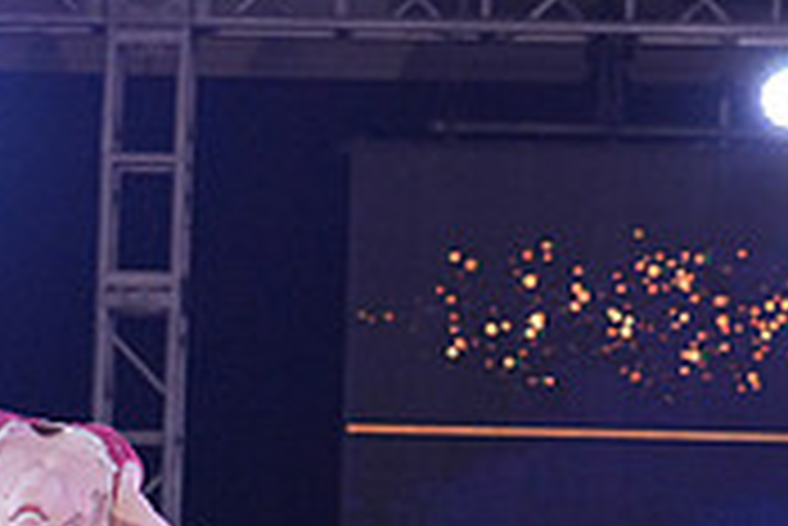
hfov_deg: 7.2
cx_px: -131
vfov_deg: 4.8
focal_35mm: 282
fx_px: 6178
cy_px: 843
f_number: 4
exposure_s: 1/500
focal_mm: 85
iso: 2000
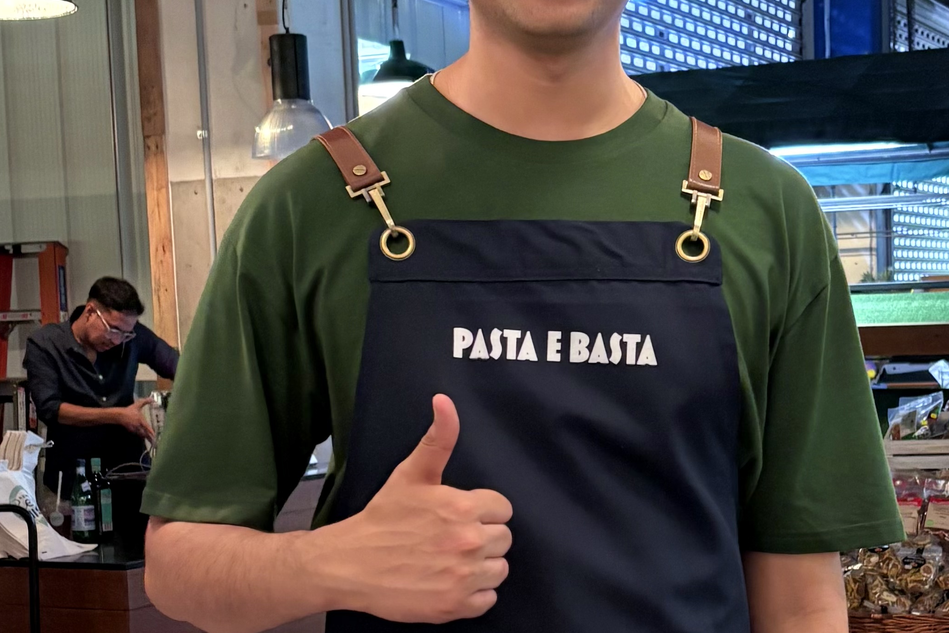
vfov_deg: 18.0
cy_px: 510
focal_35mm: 75
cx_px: 614
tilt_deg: -4.8
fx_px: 1977
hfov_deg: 26.9
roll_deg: +1.2
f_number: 1.6
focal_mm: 5.96
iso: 400
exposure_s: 1/50
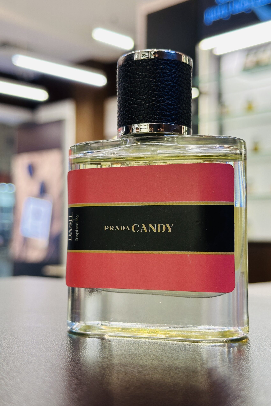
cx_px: 148
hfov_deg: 27.0
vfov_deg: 39.6
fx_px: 565
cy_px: 203
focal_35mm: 50
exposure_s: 1/50
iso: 64
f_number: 1.78
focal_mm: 6.86
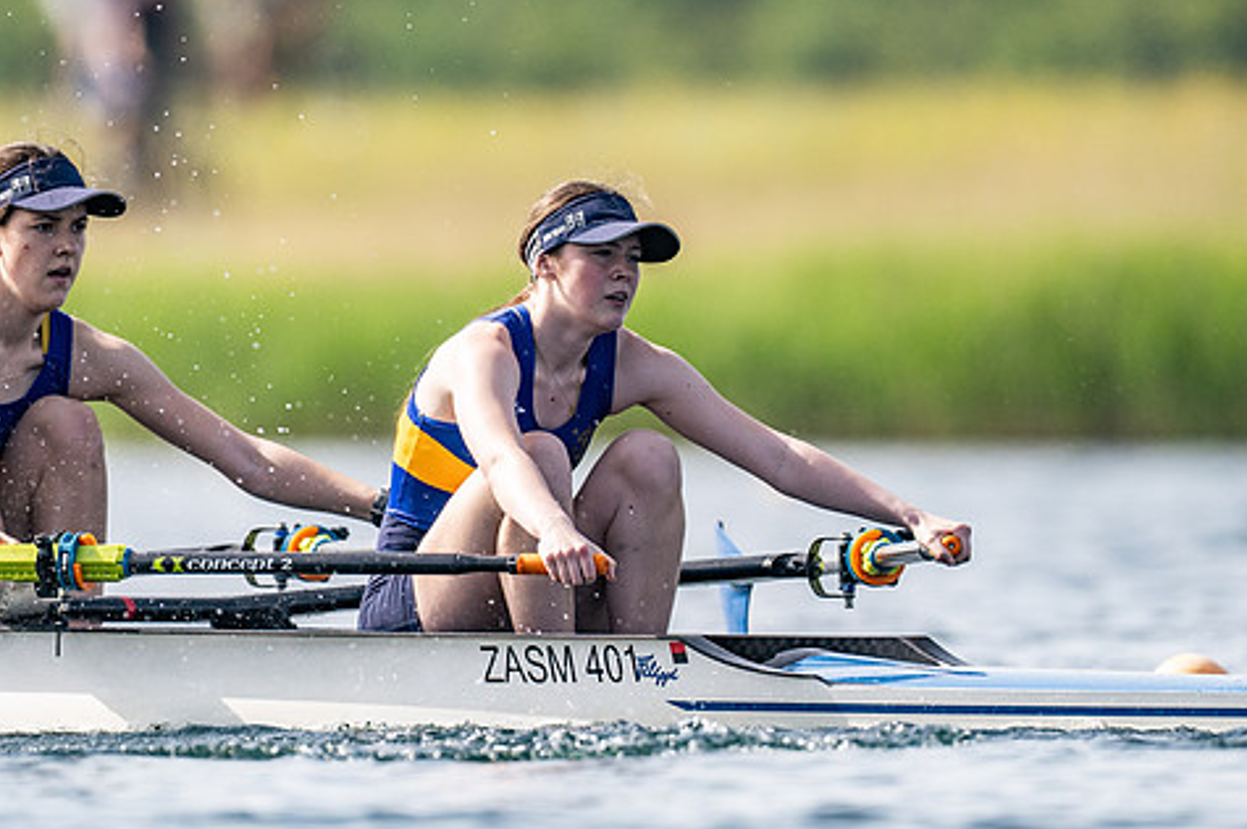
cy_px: 407
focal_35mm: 1099
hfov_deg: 1.9
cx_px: 530
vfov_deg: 1.2
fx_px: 38041
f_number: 4
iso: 200
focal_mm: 600
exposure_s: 1/2500
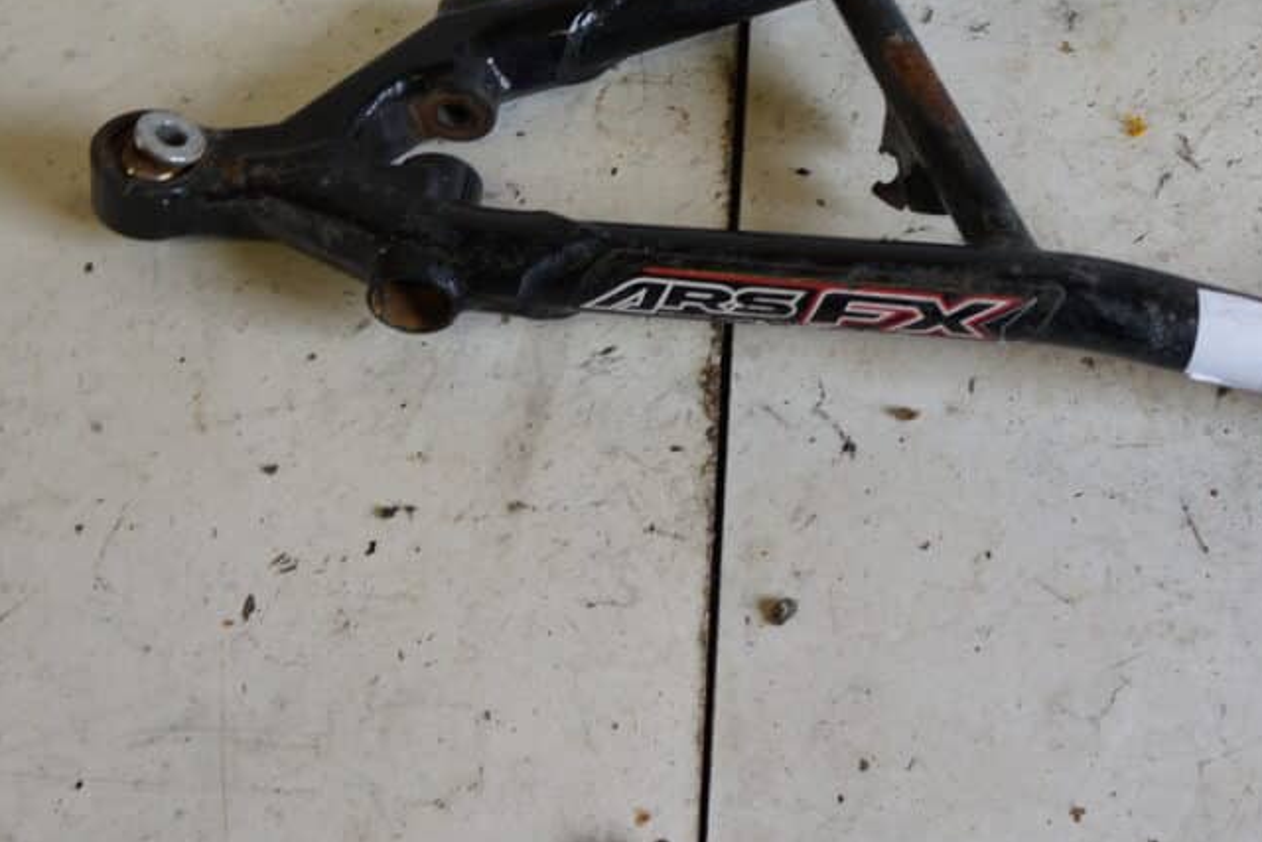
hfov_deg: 40.2
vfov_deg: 27.6
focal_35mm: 48
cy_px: 178
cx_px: 911
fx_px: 1683
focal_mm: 20
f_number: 4
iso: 320
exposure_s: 1/60
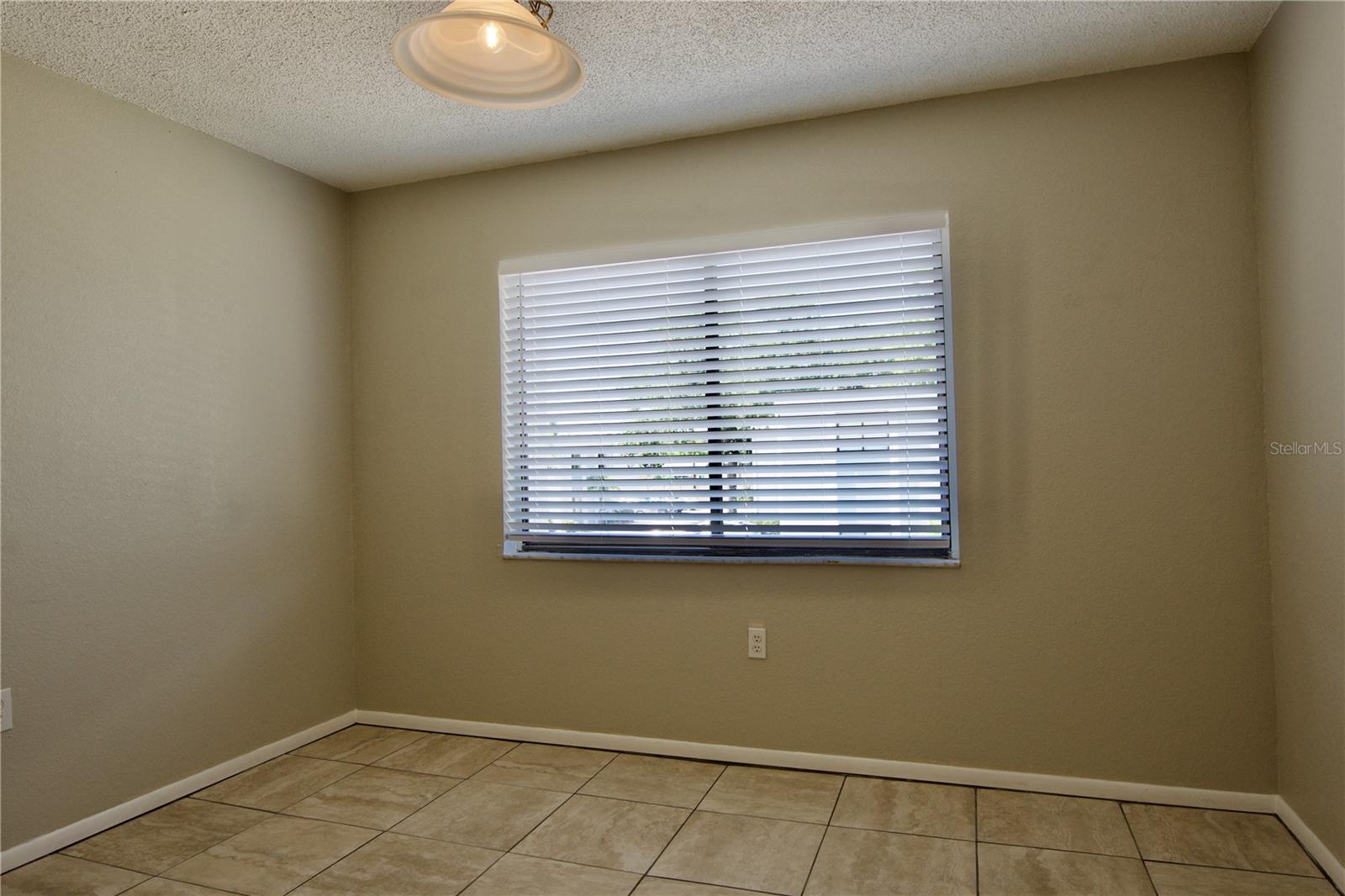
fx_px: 784
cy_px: 448
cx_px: 672
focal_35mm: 21
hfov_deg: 81.2
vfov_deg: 59.5
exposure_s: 1/100
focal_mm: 14
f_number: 5.6
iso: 200
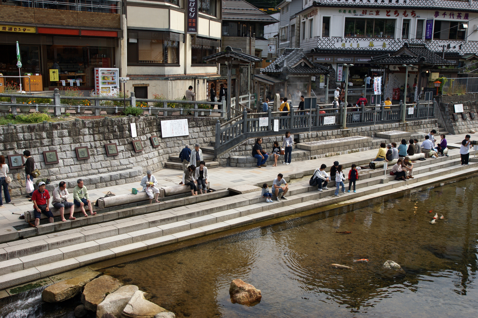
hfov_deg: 53.2
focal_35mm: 36
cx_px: 239
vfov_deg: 36.8
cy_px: 159
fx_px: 478
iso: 100
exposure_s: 1/50
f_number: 9
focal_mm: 24
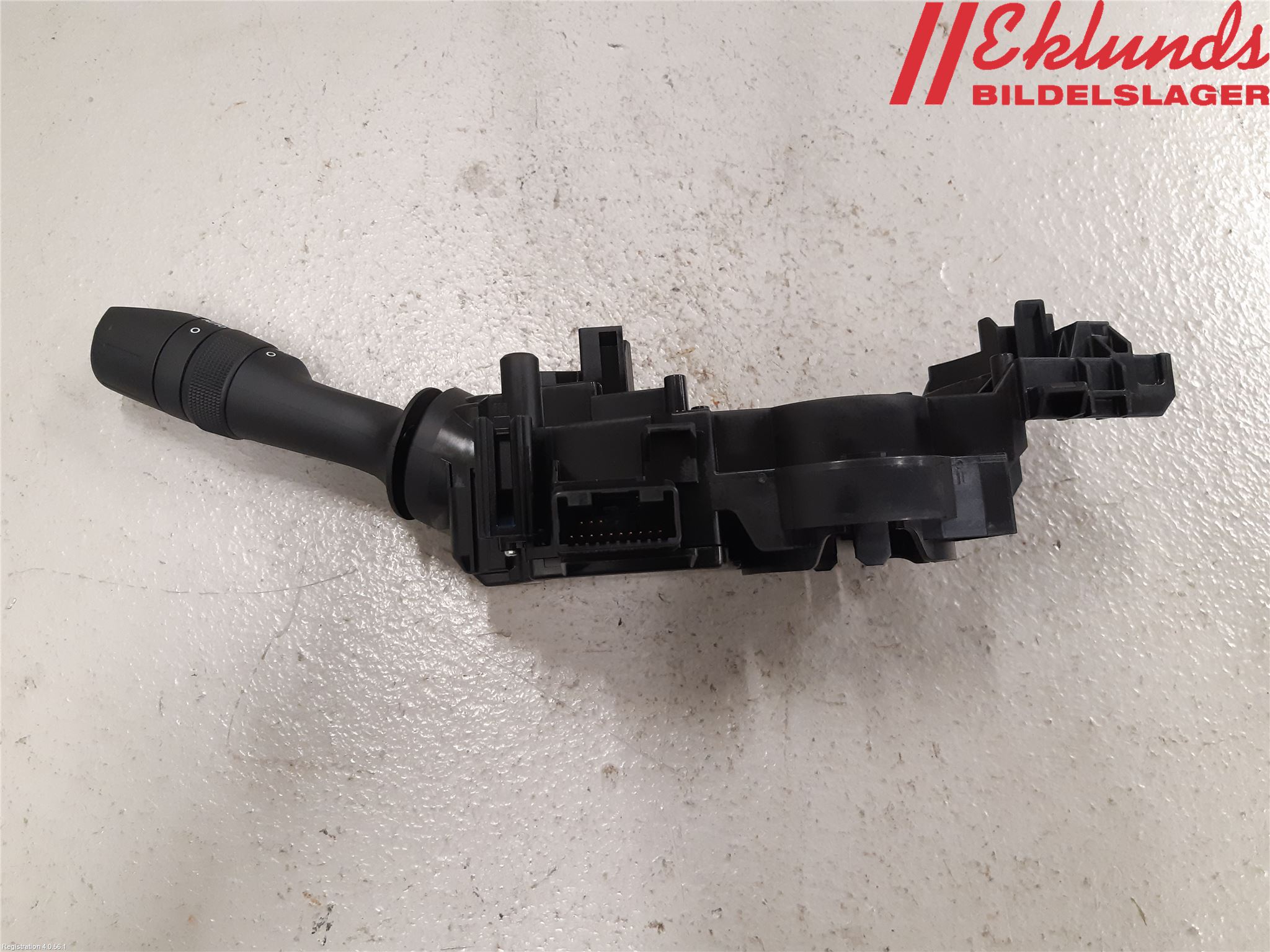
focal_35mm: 26
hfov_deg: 67.3
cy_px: 476
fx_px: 954
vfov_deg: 53.1
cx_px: 635
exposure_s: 1/50
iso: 200
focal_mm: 3.93
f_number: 1.7
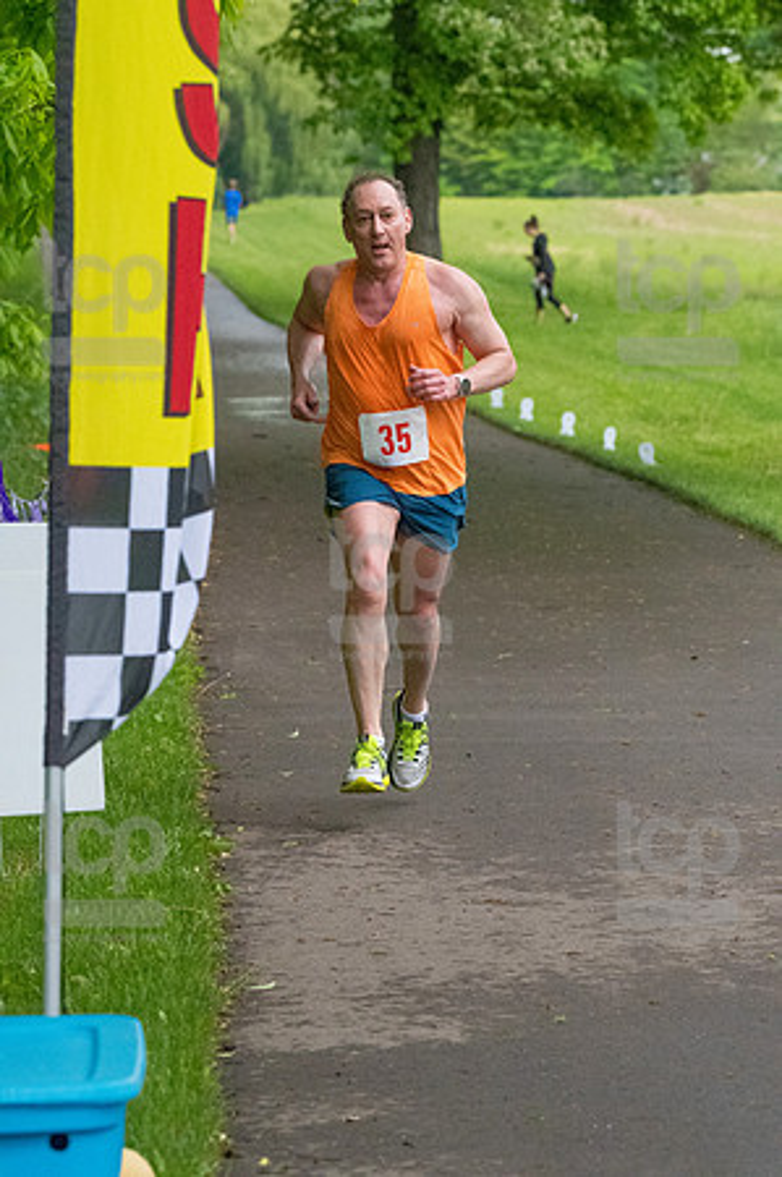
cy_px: 588
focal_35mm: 187
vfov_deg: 11.0
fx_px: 6107
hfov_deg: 7.3
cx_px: 391
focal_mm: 125
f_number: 5.6
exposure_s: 1/1250
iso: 6400
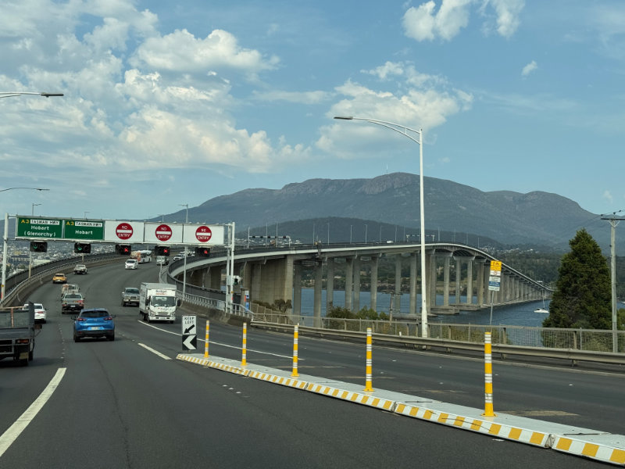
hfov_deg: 39.7
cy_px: 234
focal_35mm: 48
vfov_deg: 30.3
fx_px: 867
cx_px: 312
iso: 64
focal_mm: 6.8
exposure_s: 1/3534
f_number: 1.8
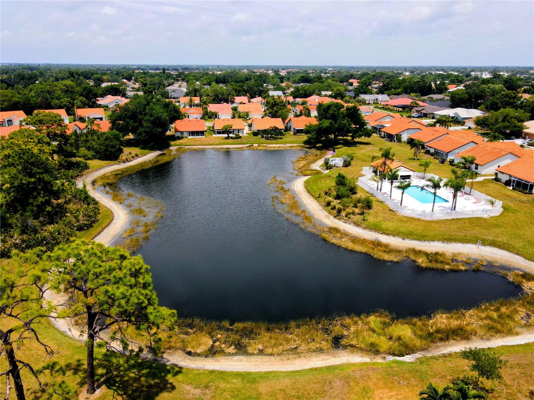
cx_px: 267
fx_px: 370
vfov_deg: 56.8
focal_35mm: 24
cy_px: 200
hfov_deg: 71.6
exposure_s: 1/1000
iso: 100
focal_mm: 4.5
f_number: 2.8
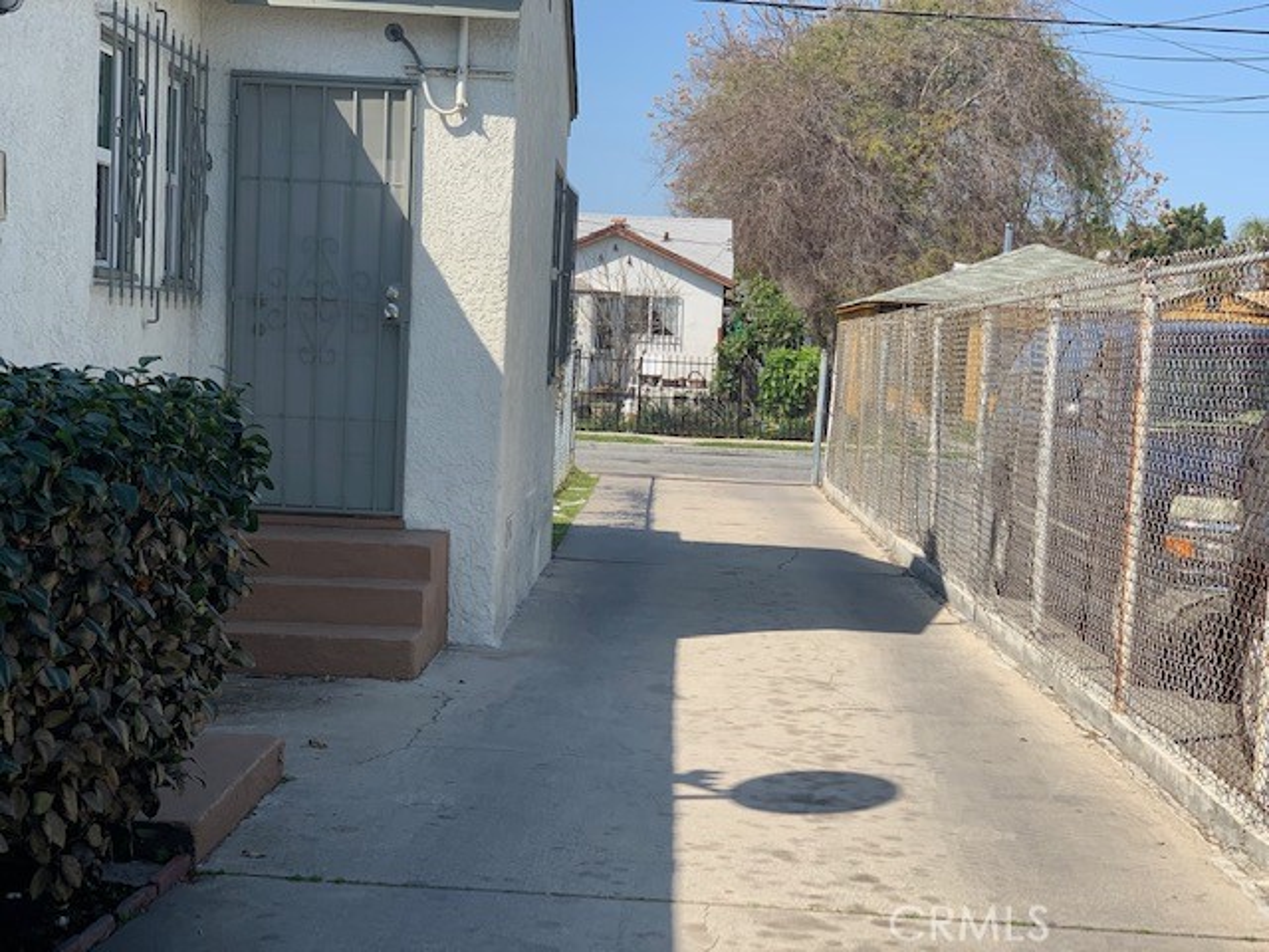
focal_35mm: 52
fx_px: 1906
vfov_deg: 28.0
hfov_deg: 36.8
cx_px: 634
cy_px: 476
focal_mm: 6
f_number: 2.4
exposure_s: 1/761
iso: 16
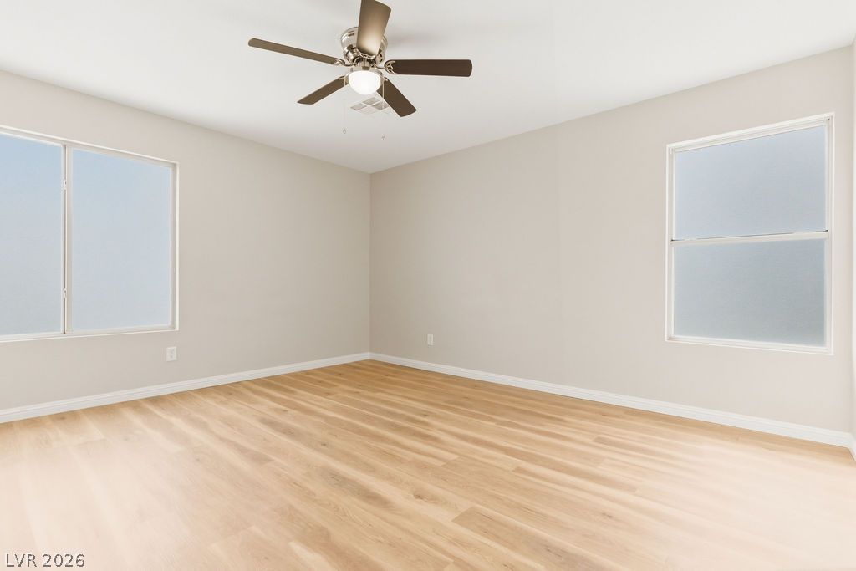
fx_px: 380
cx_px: 428
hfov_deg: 96.7
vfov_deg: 73.8
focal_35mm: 16
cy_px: 286
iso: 1250
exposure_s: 1/50
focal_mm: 16
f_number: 5
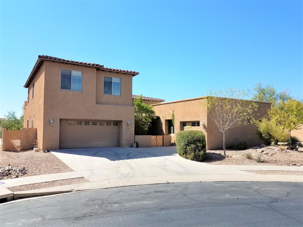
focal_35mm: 26
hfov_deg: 67.3
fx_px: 228
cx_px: 152
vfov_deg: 53.1
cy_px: 114
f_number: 1.7
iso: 40
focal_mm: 4.2
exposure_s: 1/2112
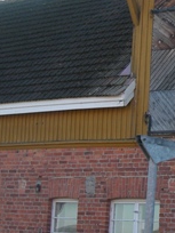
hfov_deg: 12.2
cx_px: 212
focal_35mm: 119
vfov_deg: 16.5
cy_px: 71
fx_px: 802
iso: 50
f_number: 4.8
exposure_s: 1/108
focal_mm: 7.8
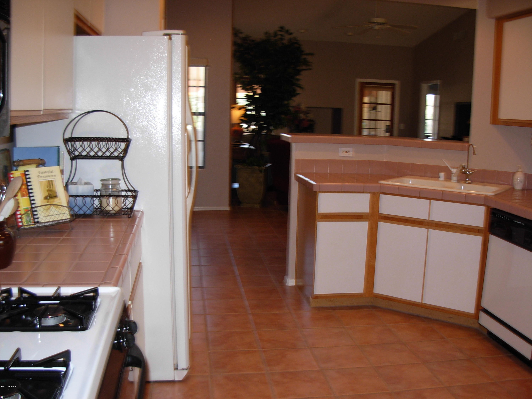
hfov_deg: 49.0
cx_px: 266
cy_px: 200
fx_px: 584
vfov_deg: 37.7
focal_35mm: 38
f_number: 2.9
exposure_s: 1/25.3
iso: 89
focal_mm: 6.3
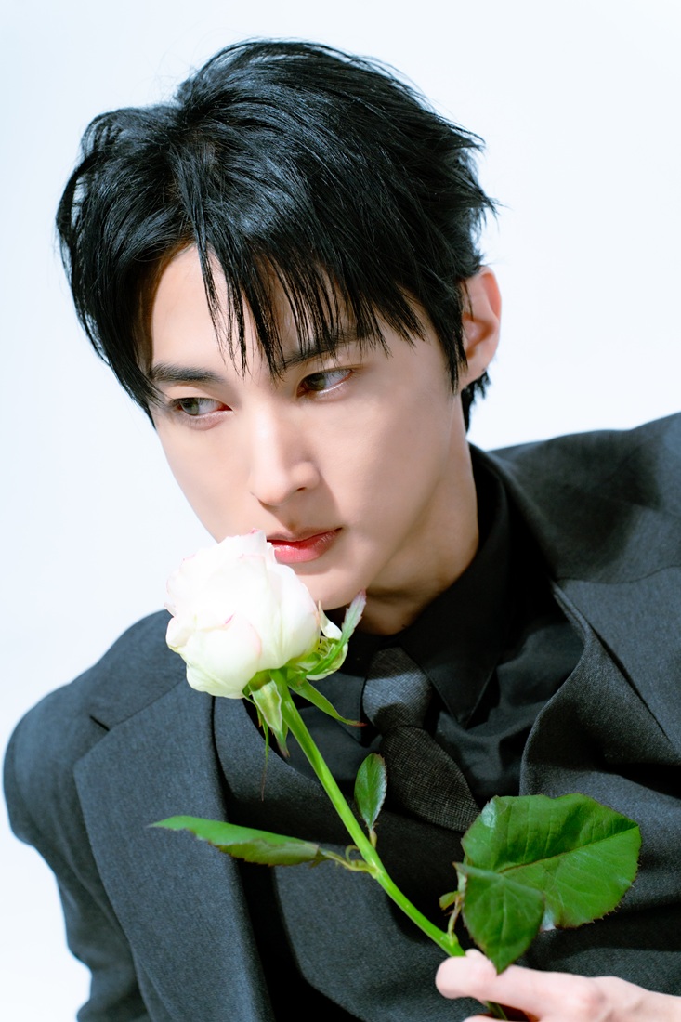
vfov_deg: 13.7
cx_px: 340
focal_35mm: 150
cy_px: 511
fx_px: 4257
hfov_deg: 9.1
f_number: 5
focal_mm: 150
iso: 800
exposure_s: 1/250
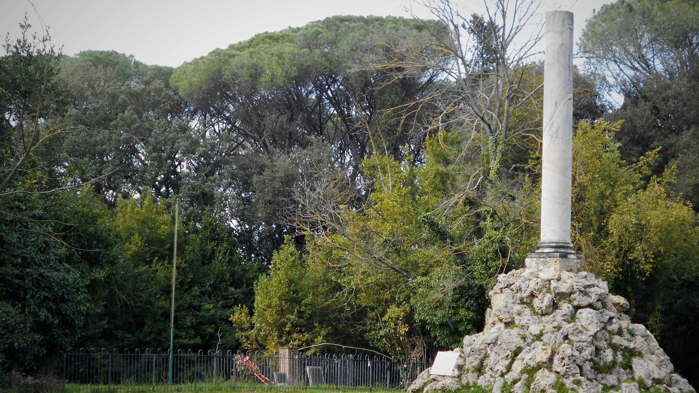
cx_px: 349
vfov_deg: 16.8
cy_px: 195
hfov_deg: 29.4
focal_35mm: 72
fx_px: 1334
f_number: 5.3
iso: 80
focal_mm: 11.6
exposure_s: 1/80
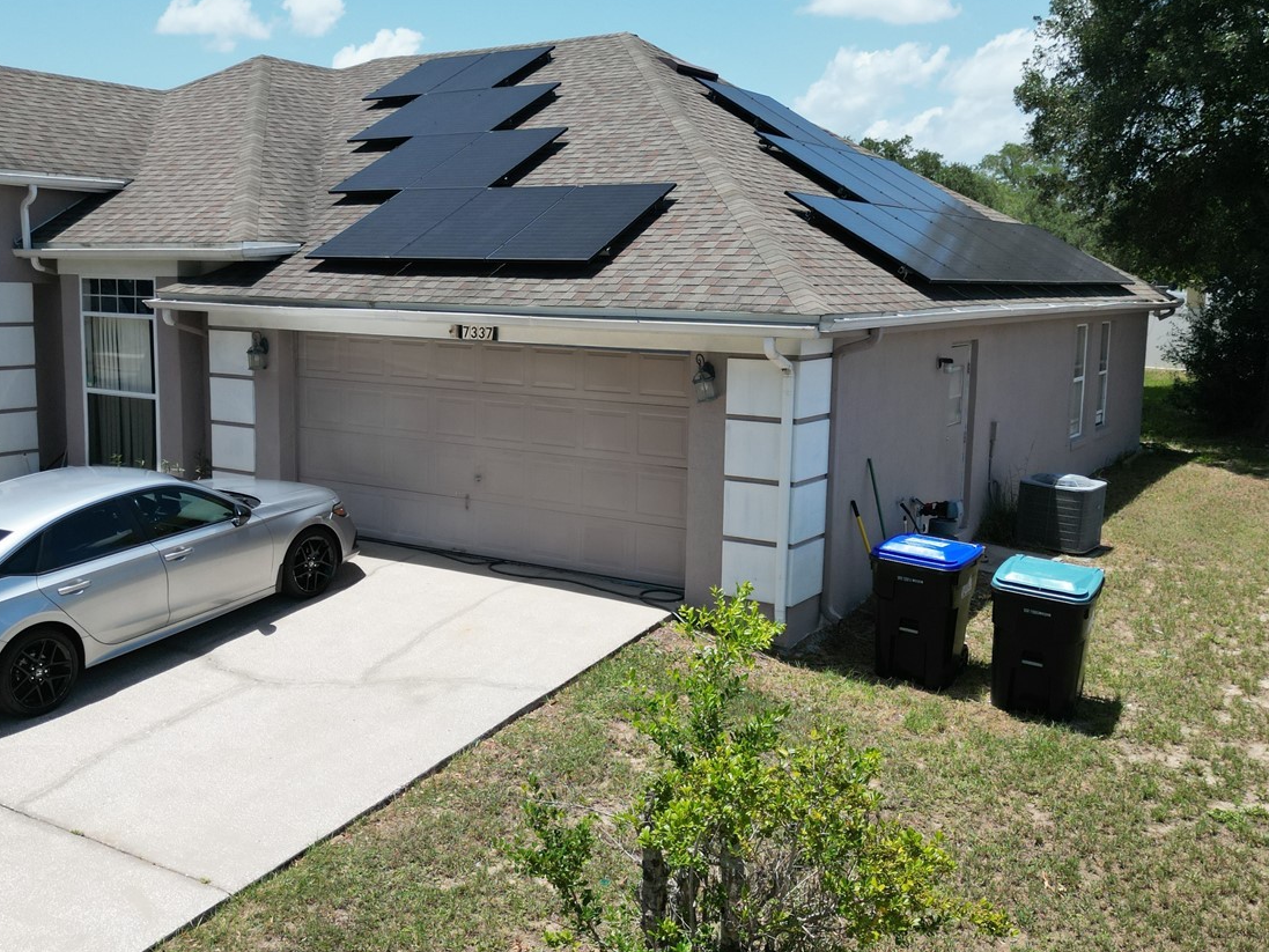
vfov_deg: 40.7
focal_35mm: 35
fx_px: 1283
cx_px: 584
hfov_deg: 52.6
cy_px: 445
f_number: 1.7
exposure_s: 1/4000
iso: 200
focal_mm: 6.72
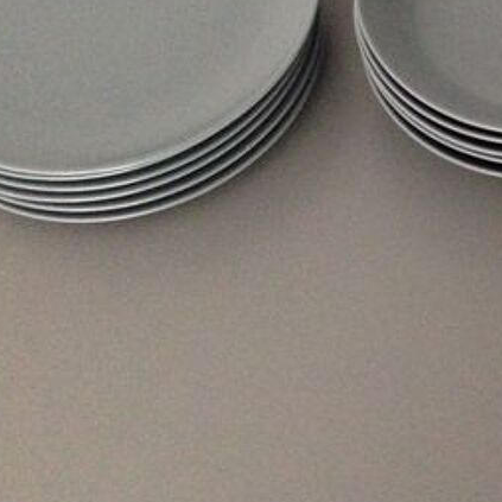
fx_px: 1132
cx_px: 483
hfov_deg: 24.1
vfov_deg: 24.4
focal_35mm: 69
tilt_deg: -56.8
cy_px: 72
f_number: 2.4
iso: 800
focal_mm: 4.12
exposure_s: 1/15
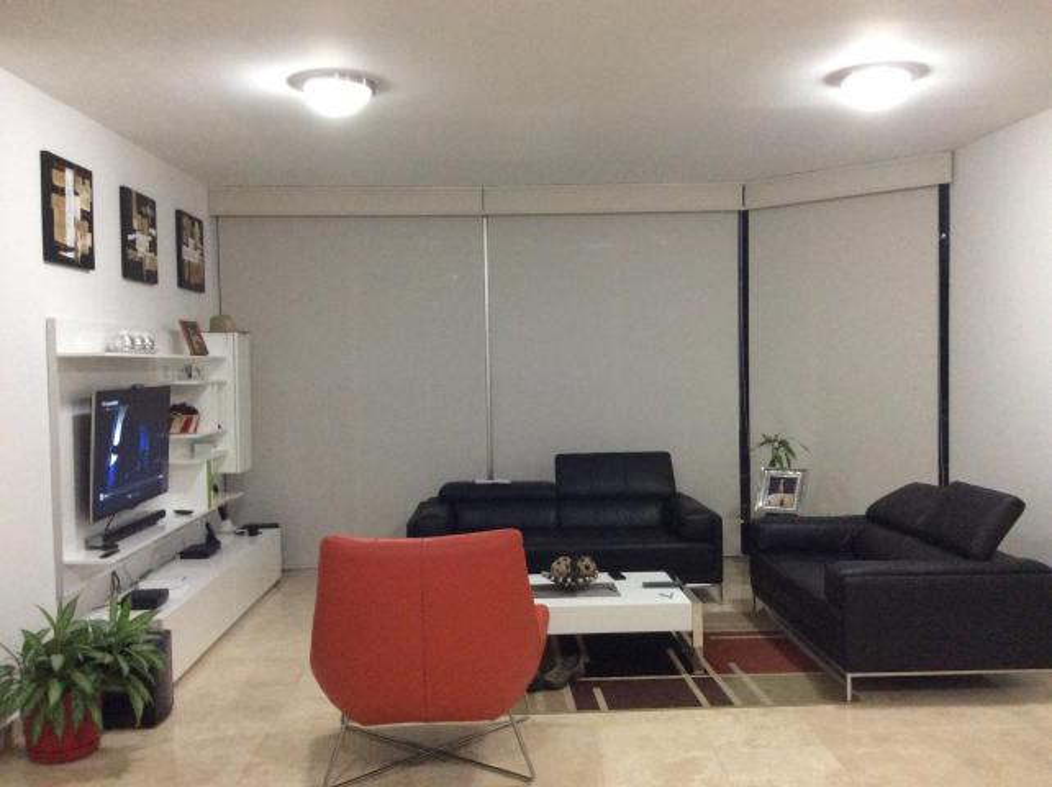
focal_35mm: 32
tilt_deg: -3.1
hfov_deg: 56.9
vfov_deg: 44.1
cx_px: 526
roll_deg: +0.6
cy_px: 394
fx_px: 971
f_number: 2.4
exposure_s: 1/17
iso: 320
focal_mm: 3.3
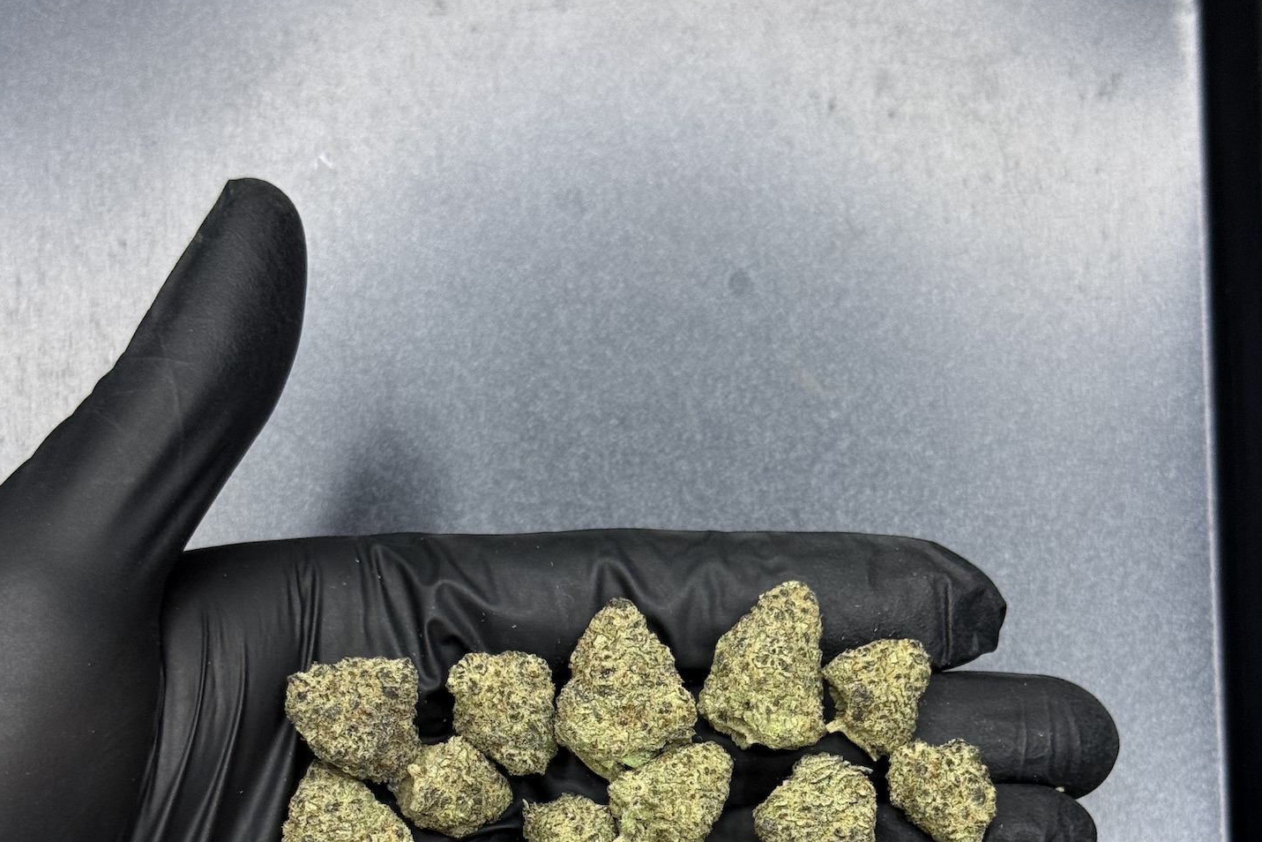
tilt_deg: -81.2
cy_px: 793
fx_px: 2349
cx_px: 631
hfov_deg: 30.1
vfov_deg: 19.8
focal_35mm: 67
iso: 80
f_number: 1.78
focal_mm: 6.76
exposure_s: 1/50
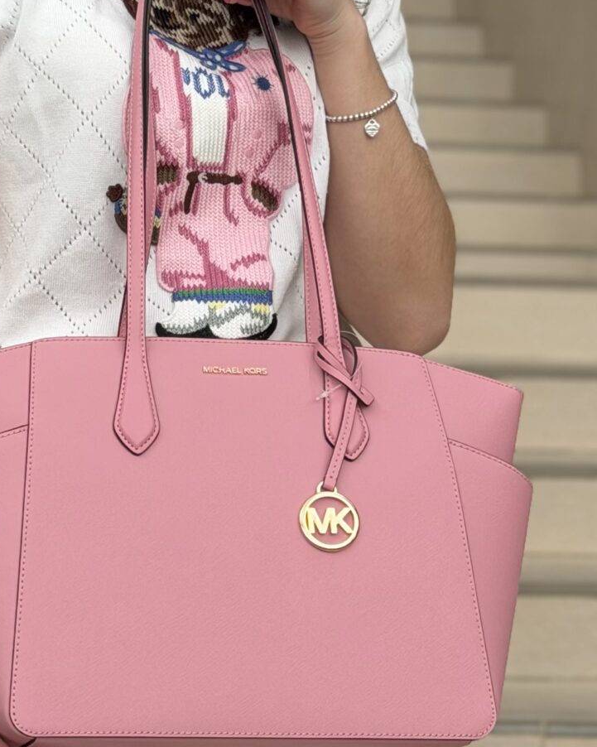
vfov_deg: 14.5
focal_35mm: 133
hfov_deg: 11.6
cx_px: 160
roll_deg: -1.9
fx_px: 2939
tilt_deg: +1.8
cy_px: 257
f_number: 1.78
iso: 64
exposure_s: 1/719
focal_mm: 6.76
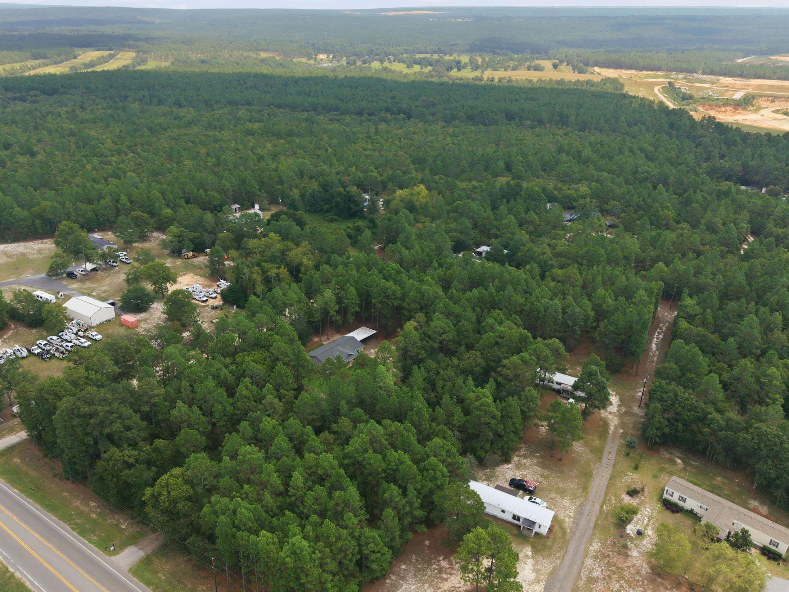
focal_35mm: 29
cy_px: 288
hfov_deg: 61.6
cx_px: 361
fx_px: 661
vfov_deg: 48.2
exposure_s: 1/320
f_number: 1.8
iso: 200
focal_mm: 8.7
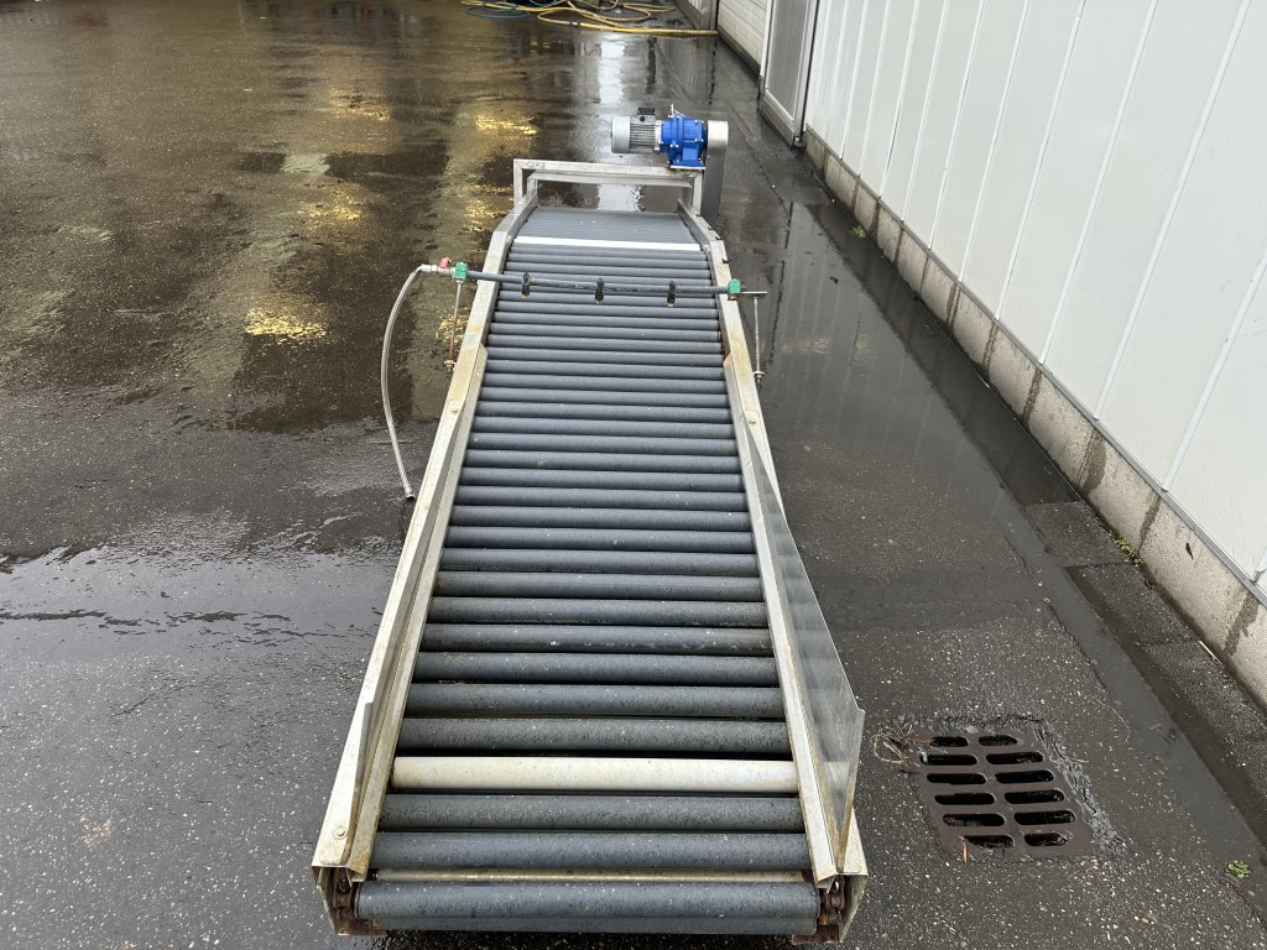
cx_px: 634
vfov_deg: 56.8
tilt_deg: -30.0
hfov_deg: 71.6
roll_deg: -2.3
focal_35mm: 24
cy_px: 475
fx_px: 878
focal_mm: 6.86
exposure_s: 1/121
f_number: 1.78
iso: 64
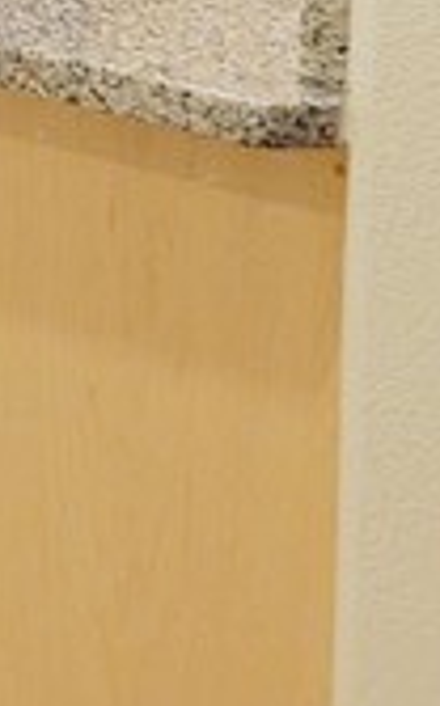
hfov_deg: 7.2
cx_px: -707
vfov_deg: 11.6
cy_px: -512
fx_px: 3251
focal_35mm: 169
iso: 250
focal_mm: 5.4
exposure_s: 1/60
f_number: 1.8
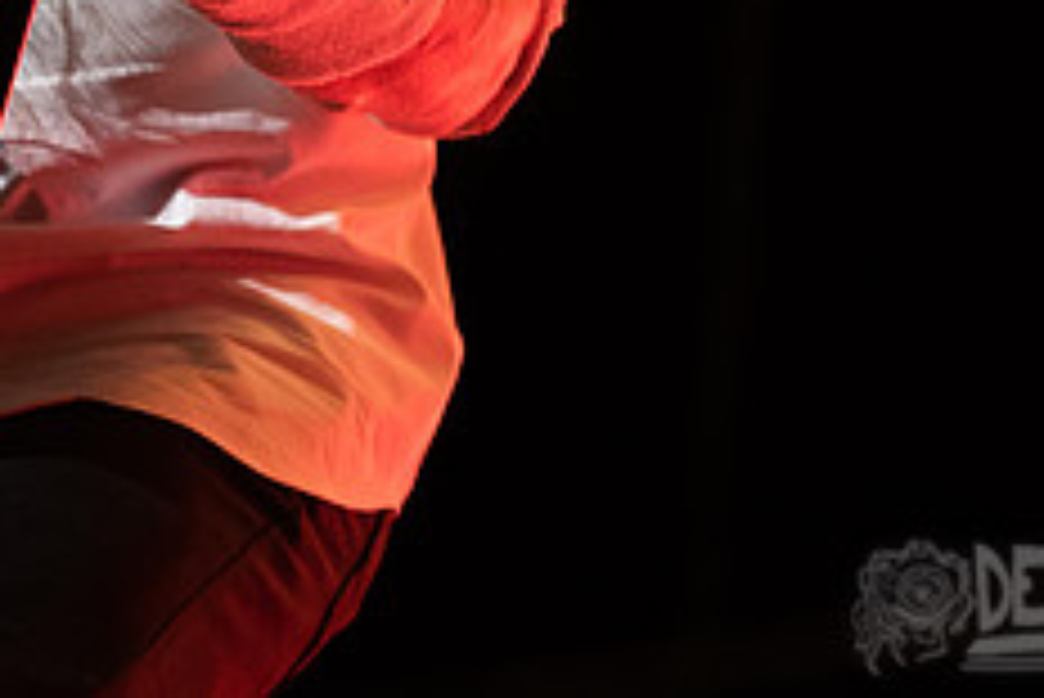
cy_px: -269
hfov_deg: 9.0
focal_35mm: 228
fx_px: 6616
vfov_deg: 6.0
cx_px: -21
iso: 2000
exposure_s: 1/320
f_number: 3.2
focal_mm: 70
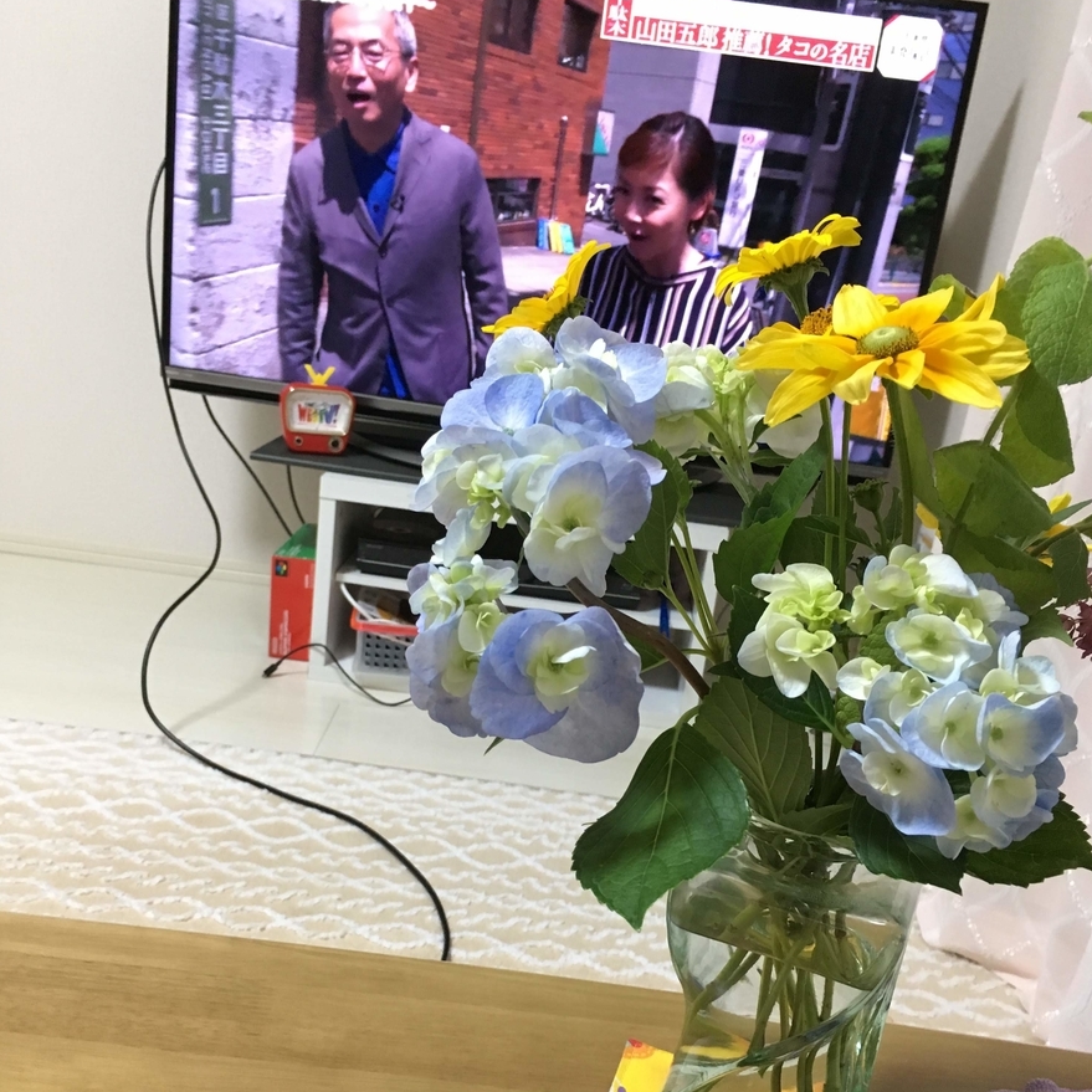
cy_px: 657
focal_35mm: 35
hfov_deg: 47.2
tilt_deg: -20.3
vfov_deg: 46.9
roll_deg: -7.6
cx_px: 554
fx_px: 1249
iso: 160
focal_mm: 4.15
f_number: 2.2
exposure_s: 1/30
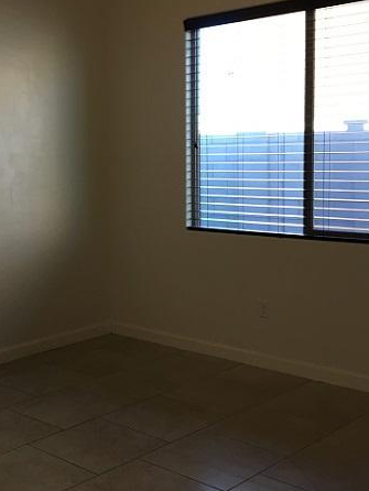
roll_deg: +1.1
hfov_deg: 27.6
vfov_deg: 36.8
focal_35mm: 52
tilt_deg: -4.8
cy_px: 219
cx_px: 79
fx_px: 738
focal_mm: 4.15
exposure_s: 1/33
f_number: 2.2
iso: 25
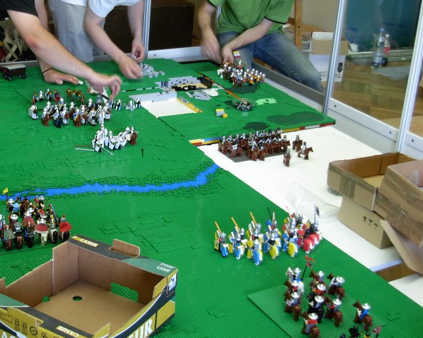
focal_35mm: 59
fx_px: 739
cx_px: 114
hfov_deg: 31.5
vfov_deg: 25.5
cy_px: 90
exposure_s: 1/9.5
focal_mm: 6.3
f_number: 2.9
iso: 79
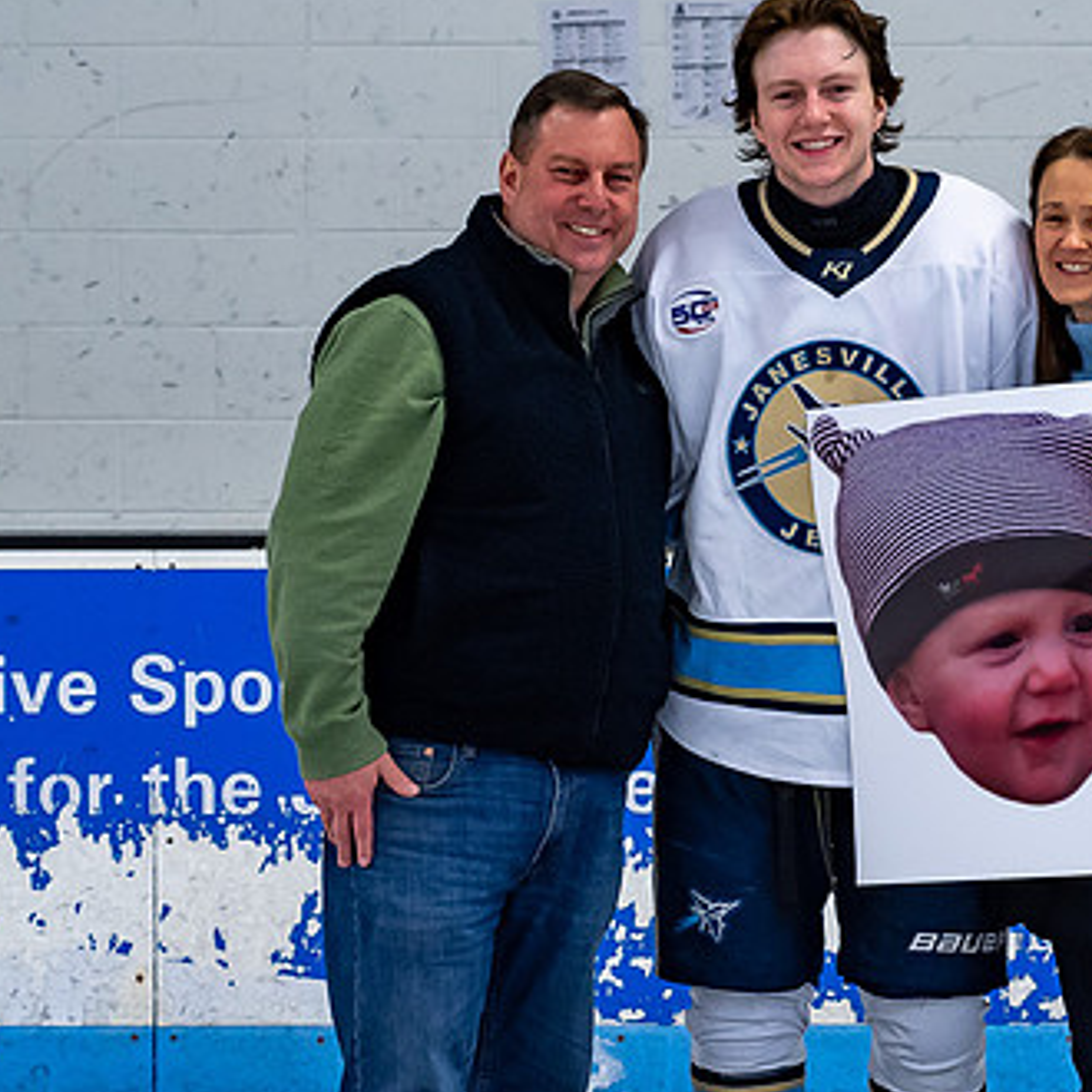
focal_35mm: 162
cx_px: 838
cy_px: 408
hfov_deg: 10.8
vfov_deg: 10.8
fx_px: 5782
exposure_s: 1/250
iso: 500
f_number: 4.5
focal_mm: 48
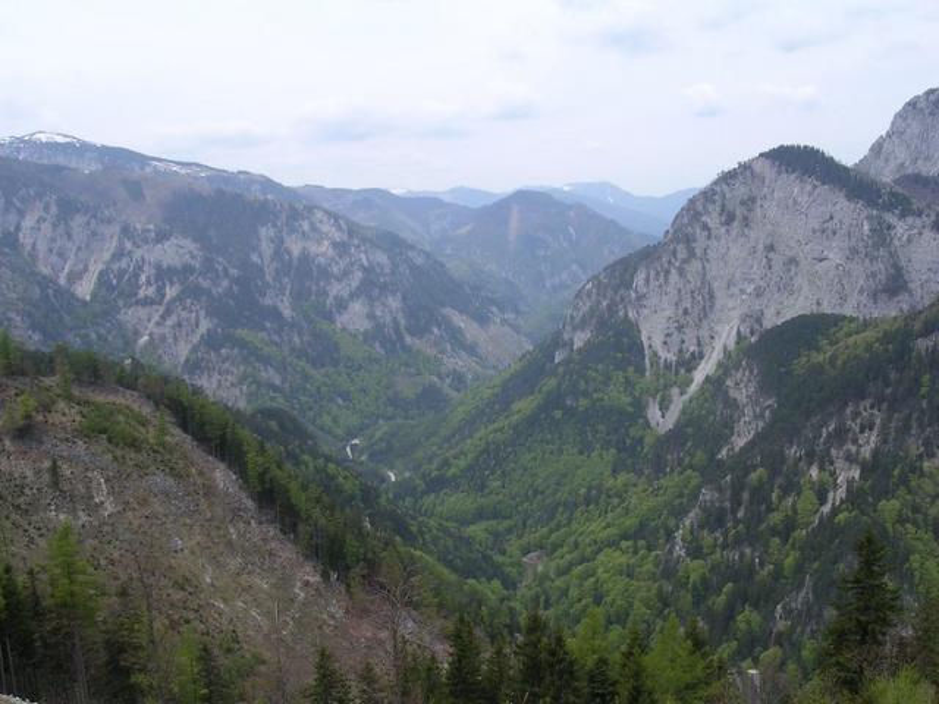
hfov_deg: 49.0
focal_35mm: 38
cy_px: 352
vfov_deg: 37.7
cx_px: 470
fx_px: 1031
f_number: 5.6
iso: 100
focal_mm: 5.8
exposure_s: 1/214
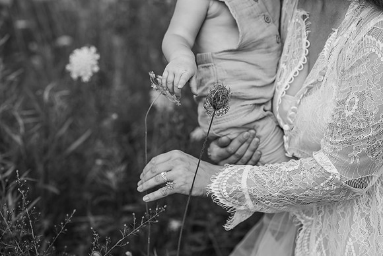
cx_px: 192
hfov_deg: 23.9
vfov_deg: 16.1
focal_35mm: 85
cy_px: 128
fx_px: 904
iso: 250
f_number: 3.5
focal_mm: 85
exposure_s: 1/1250
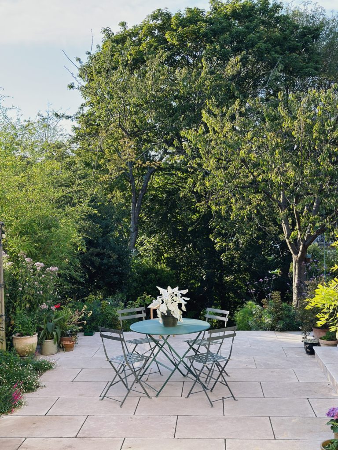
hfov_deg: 30.3
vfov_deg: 39.7
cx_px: 169
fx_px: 625
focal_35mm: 48
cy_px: 225
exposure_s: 1/642
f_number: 1.78
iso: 80
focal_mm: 6.86
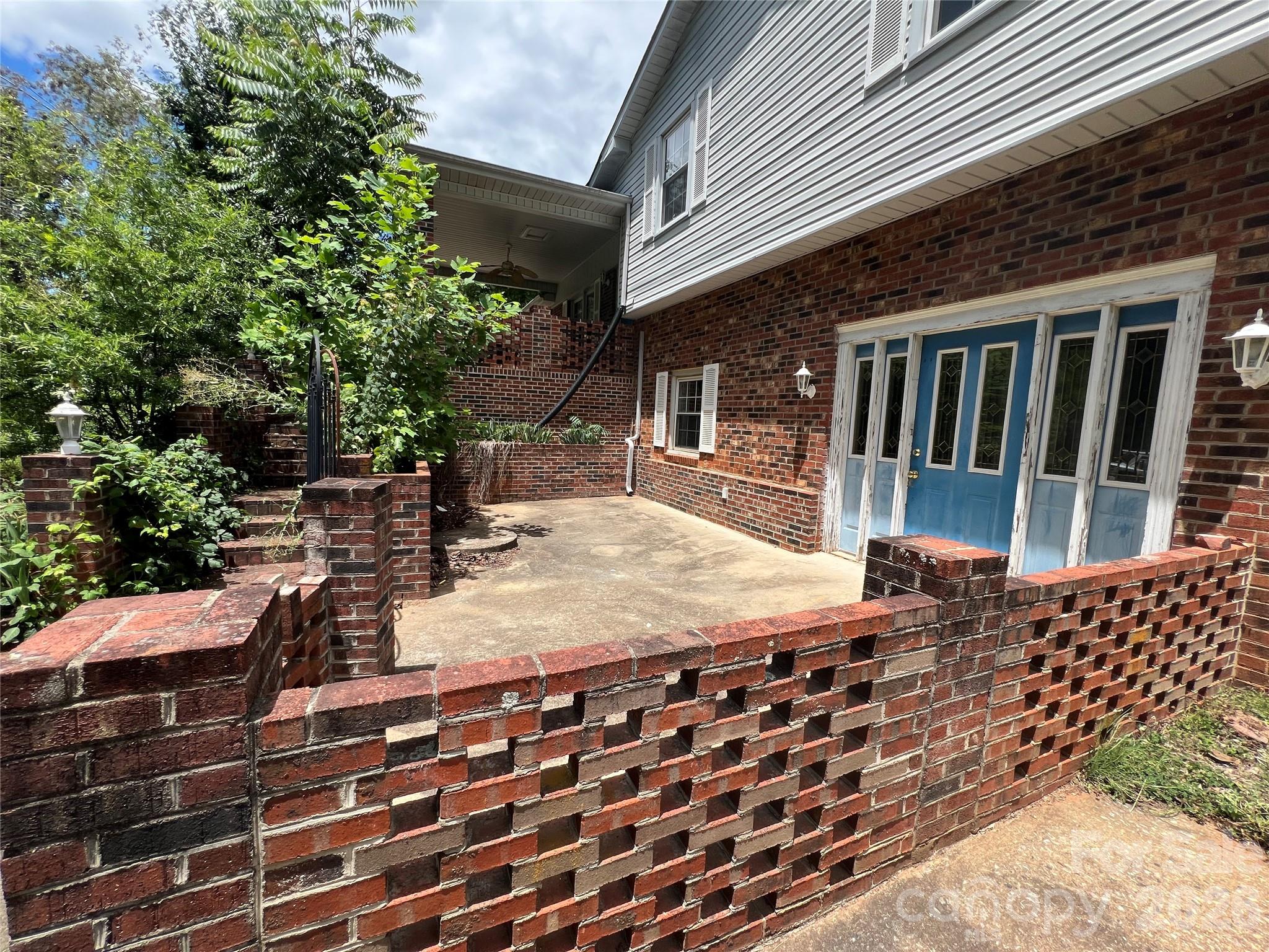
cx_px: 634
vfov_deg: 89.9
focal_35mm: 13
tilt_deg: -5.9
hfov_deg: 106.2
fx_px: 477
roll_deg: -2.2
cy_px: 476
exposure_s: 1/1193
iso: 32
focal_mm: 1.57
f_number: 1.8
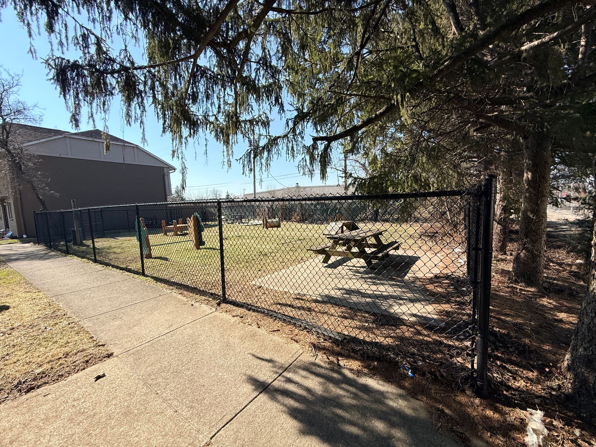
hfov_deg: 102.1
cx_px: 298
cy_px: 224
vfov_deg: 85.7
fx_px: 241
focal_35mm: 14
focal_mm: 2.22
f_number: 2.2
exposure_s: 1/1572
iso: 64
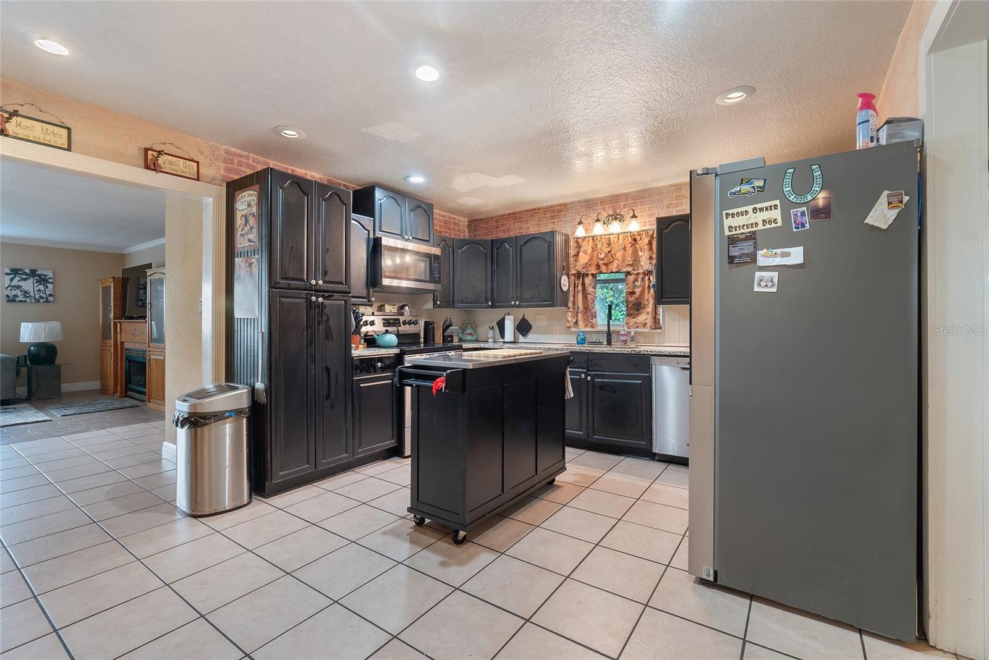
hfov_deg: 96.7
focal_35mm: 16
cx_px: 494
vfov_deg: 73.8
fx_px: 440
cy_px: 330
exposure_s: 1
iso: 400
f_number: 8
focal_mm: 16
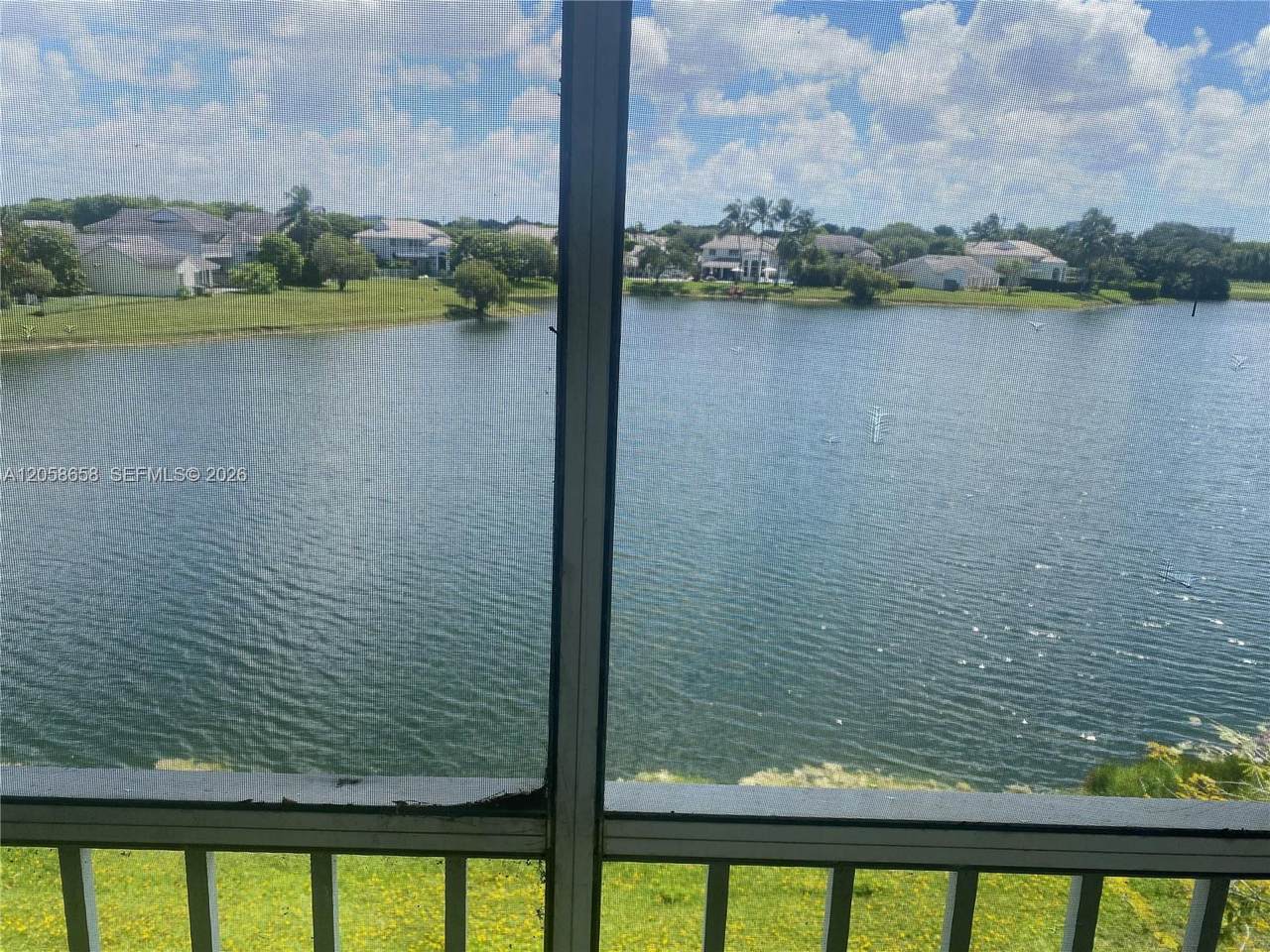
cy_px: 476
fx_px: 954
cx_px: 635
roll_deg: -2.1
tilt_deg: -13.6
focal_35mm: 26
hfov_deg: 67.3
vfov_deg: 53.1
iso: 32
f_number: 1.8
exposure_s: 1/1927
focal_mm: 4.25
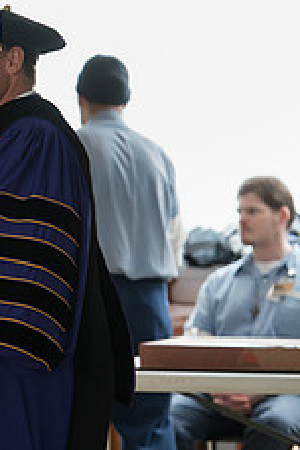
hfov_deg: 3.7
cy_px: 228
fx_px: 4575
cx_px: -209
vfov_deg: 5.6
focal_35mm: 366
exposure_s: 1/250
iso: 2000
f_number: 4
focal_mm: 140
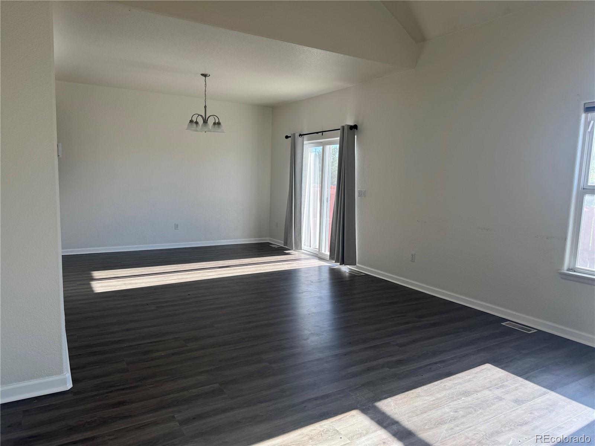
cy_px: 223
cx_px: 298
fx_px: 413
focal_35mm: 24
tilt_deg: -7.5
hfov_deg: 71.6
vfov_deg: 56.8
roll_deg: -1.8
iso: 64
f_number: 1.78
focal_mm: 6.76
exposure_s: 1/145
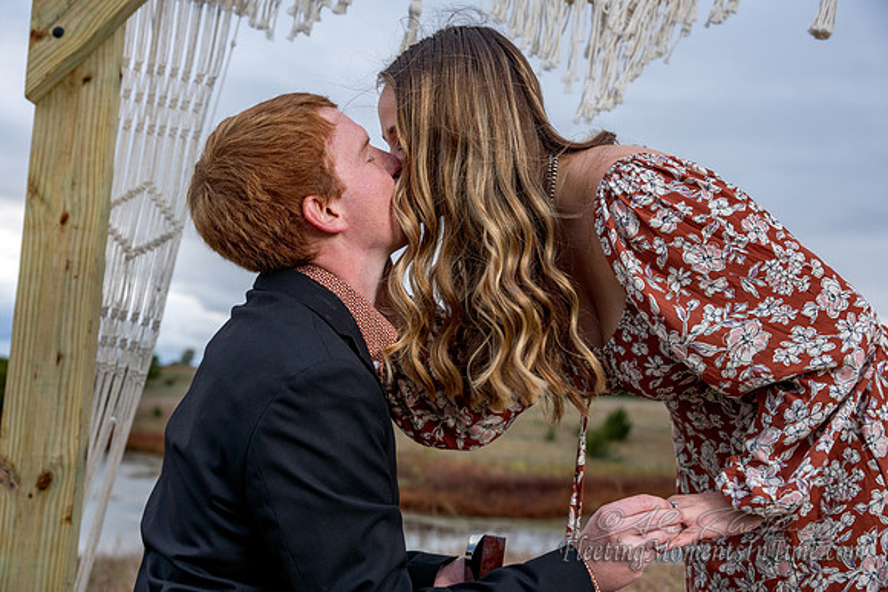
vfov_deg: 27.0
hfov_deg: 39.6
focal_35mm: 50
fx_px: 1234
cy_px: 296
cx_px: 444
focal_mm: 50
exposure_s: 1/160
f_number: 5
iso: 250
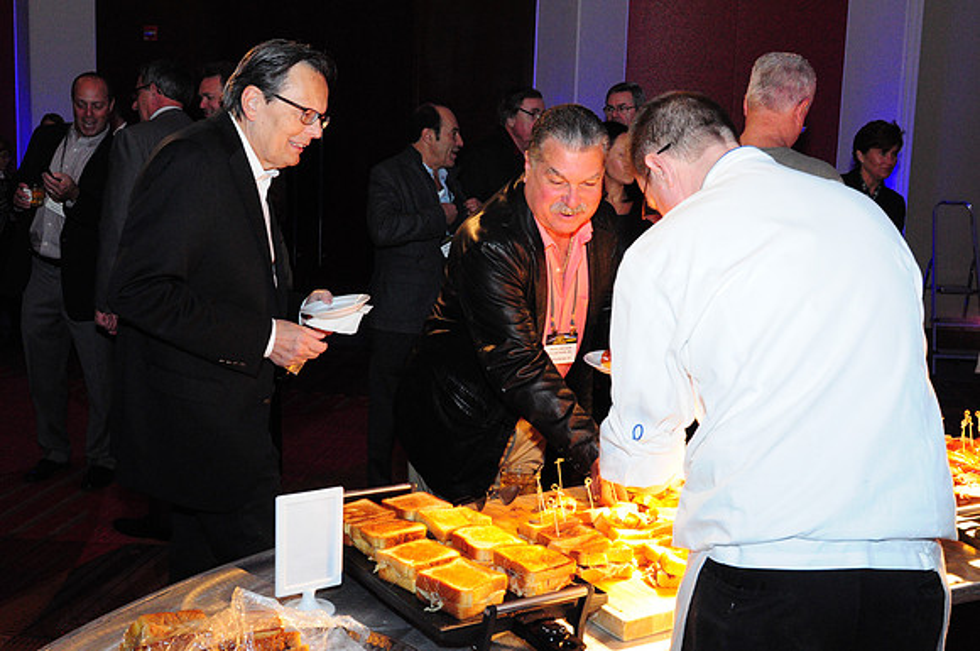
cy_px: 326
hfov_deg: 48.0
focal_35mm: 40
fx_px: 1101
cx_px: 490
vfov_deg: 32.9
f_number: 8
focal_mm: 27
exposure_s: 1/60
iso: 2500
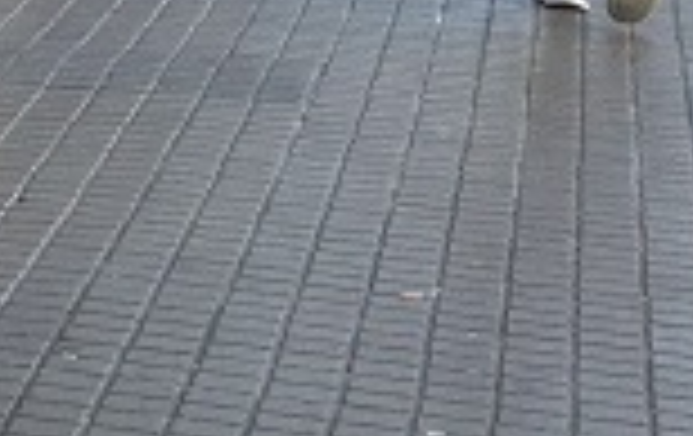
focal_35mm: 199
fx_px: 3767
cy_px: -467
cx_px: -1220
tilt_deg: -3.5
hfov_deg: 9.0
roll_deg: +1.0
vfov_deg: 6.4
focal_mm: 4.15
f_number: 2.2
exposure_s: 1/100
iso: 40
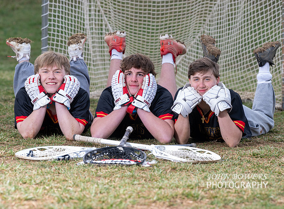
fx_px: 1548
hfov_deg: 10.5
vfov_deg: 7.7
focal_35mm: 190
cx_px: 146
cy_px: 122
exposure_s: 1/200
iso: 250
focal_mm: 145
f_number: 4.5
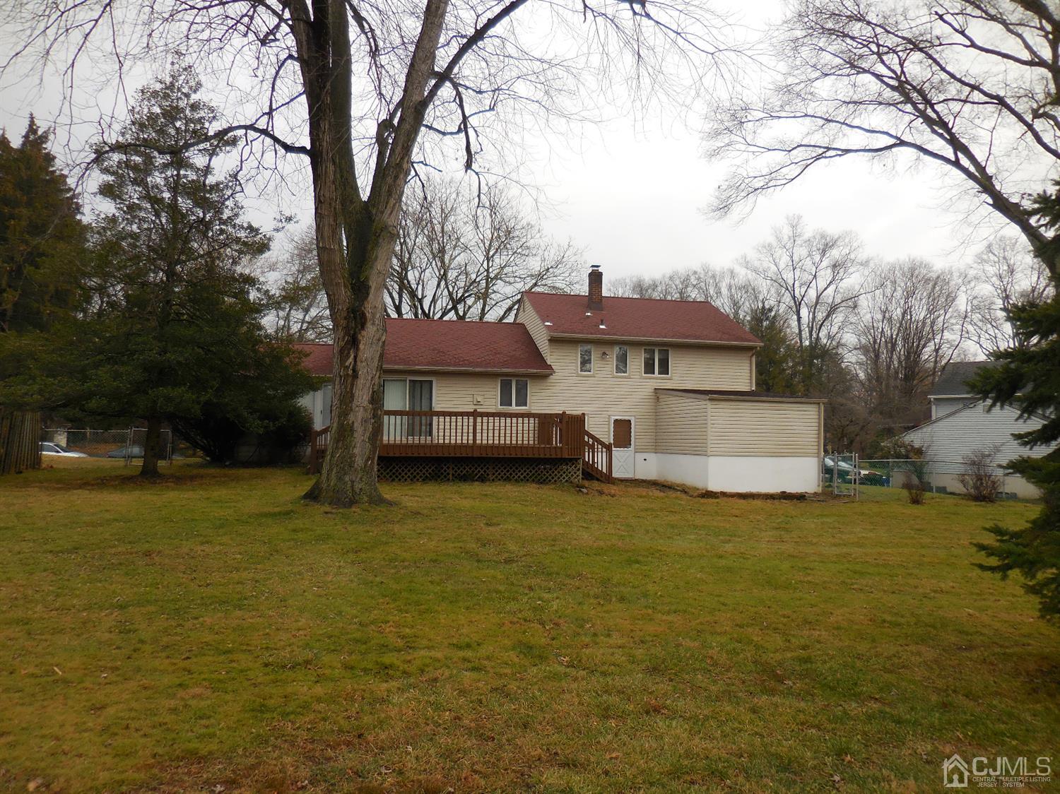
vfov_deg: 54.9
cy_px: 397
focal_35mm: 25
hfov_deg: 69.4
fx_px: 765
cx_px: 530
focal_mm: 4.5
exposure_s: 1/400
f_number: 3.3
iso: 125
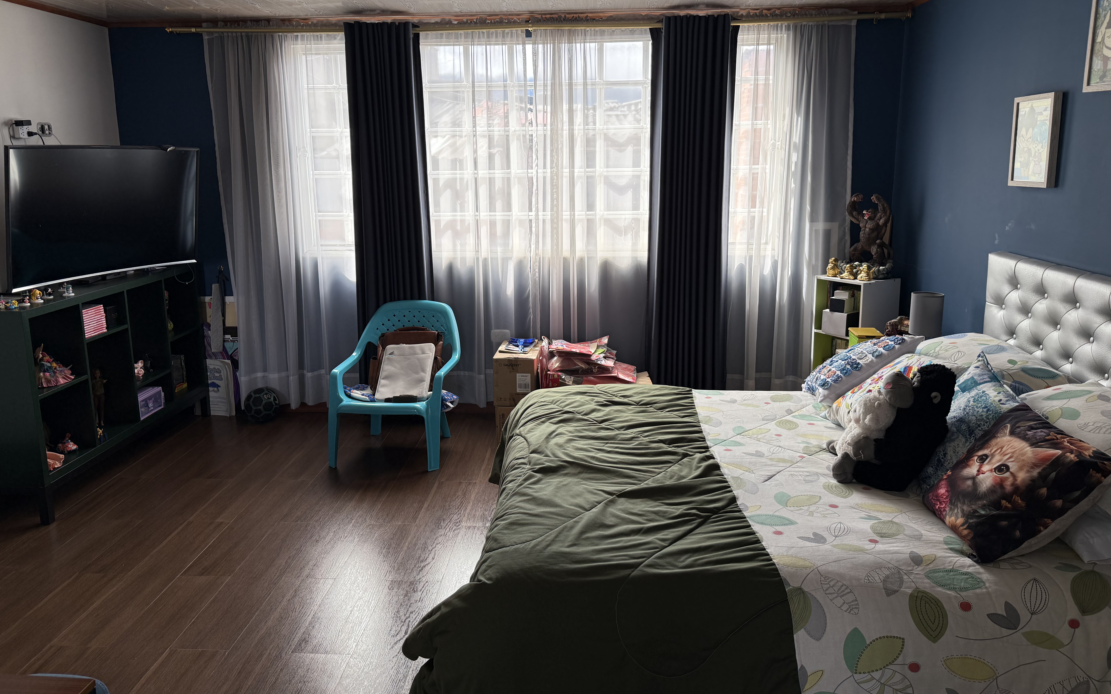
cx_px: 551
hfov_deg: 70.4
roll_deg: +0.7
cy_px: 299
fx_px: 787
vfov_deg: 47.5
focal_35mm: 26
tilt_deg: -10.2
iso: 100
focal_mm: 6.76
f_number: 1.78
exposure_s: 1/273
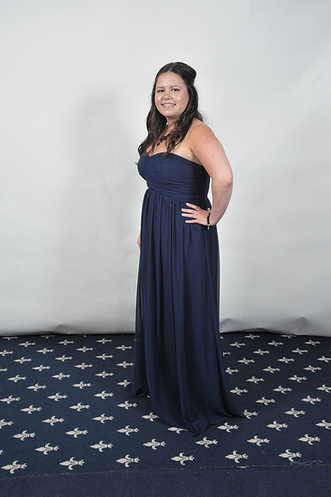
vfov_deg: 43.6
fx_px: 621
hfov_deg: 29.8
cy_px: 248
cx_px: 166
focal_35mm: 45
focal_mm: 45
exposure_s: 1/160
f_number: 7.1
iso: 1000
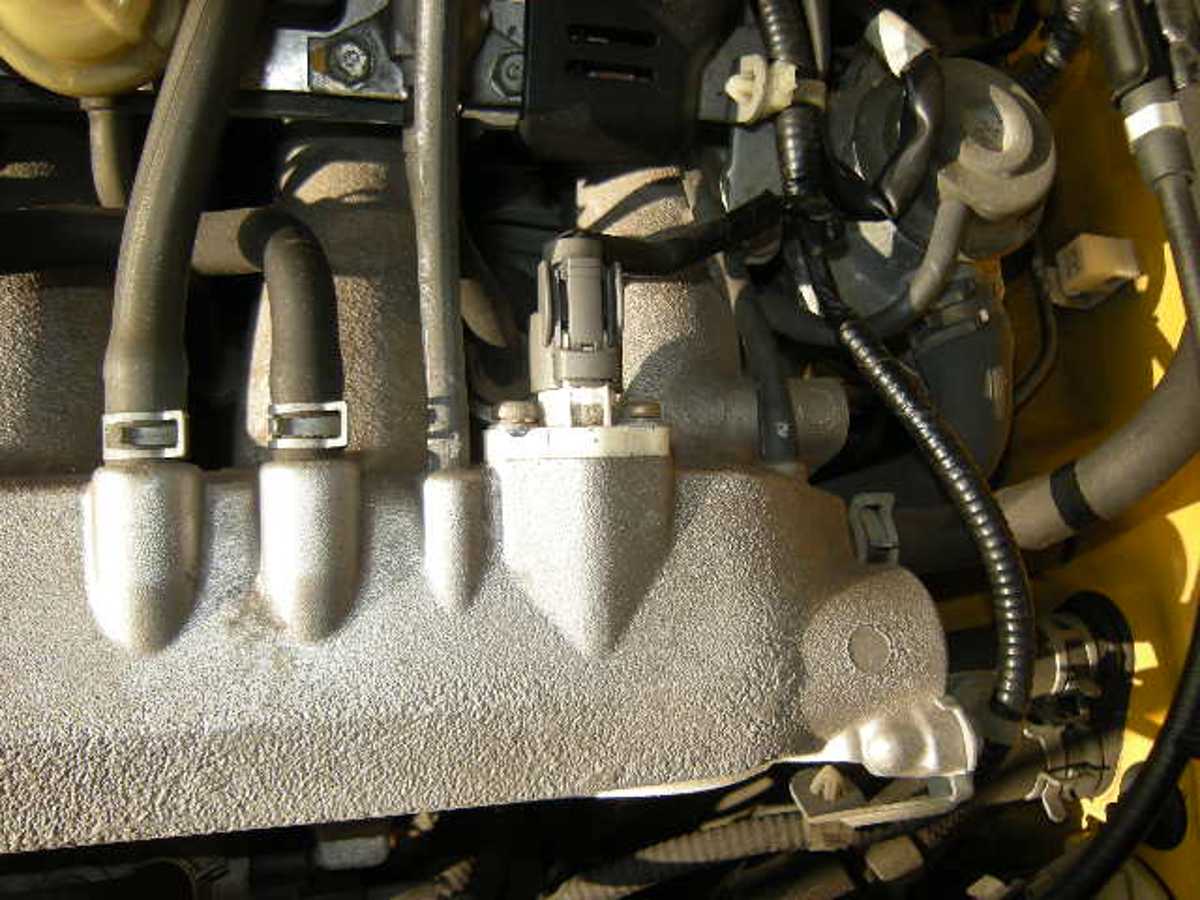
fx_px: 971
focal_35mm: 28
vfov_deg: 49.7
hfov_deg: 63.4
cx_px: 600
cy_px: 450
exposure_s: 1/196
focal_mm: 4.7
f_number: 2.8
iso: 64
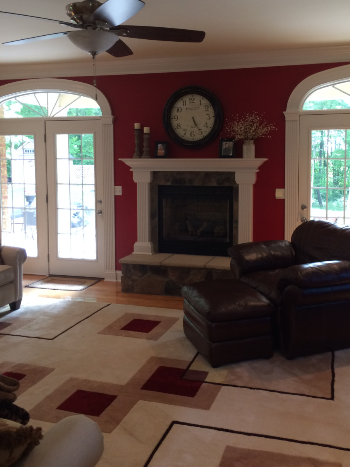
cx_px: 201
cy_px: 201
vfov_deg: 53.8
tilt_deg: -7.2
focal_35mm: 34
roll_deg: +0.3
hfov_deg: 41.7
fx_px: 458
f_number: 2.2
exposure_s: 1/30
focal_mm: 4.15
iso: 80
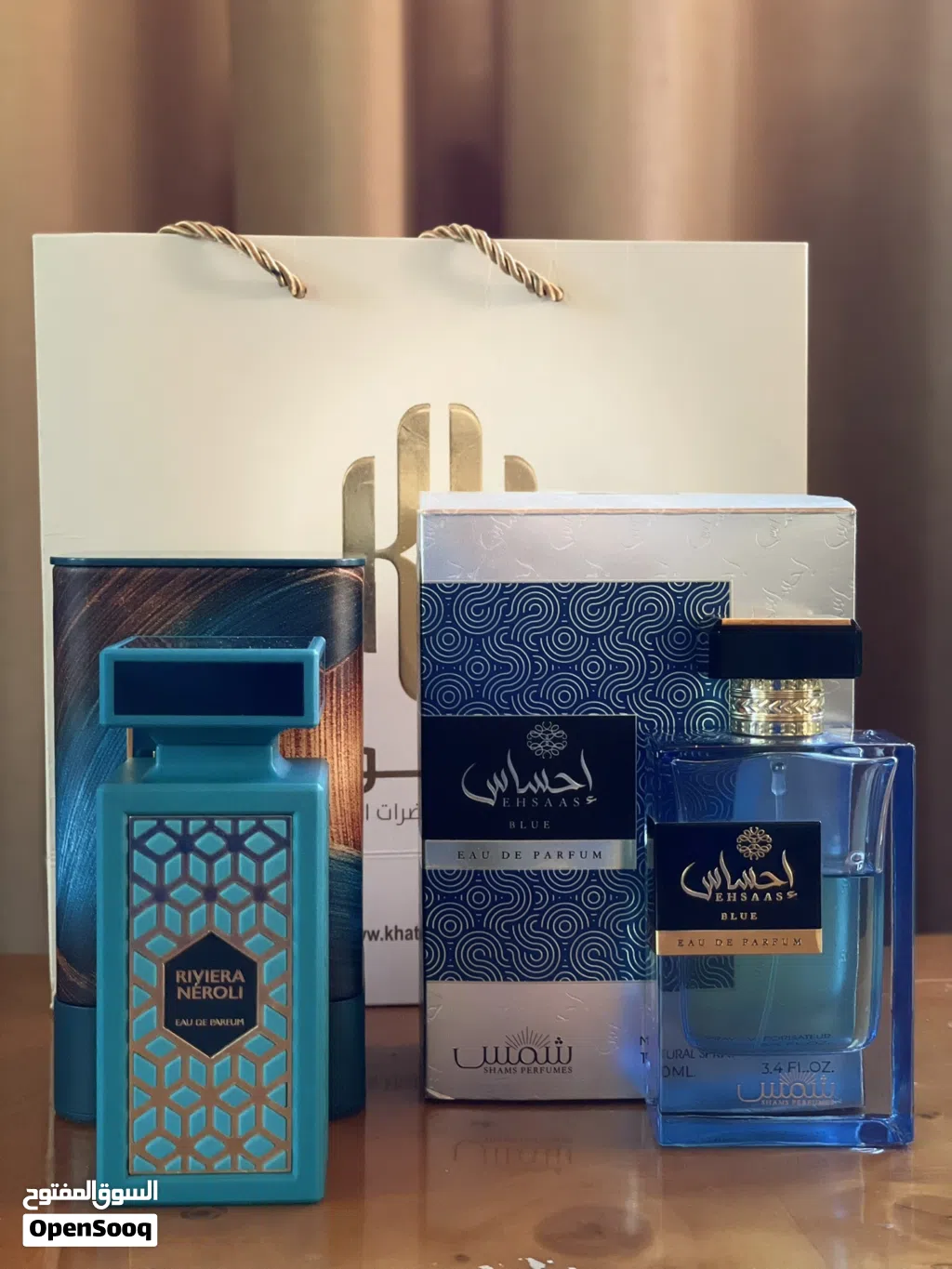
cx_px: 476
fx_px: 1906
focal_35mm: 52
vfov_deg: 36.8
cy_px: 634
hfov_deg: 28.0
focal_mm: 6
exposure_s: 1/68
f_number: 2
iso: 250
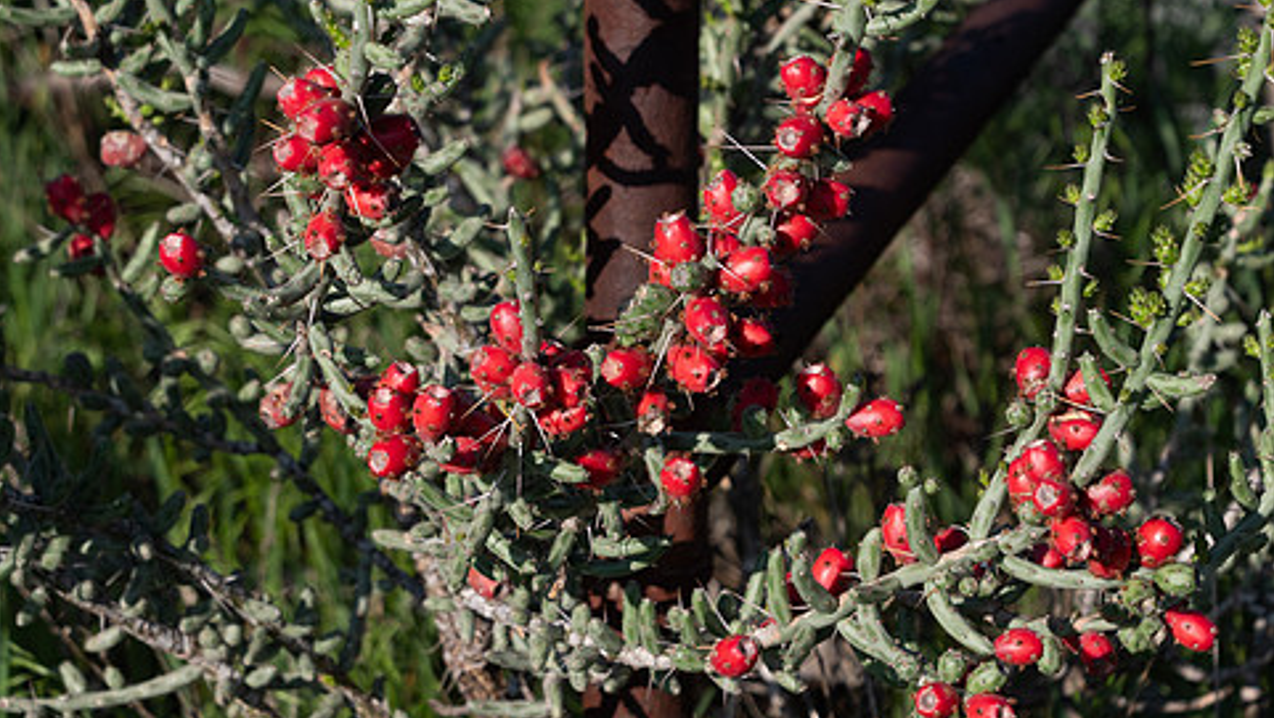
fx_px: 4596
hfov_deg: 15.8
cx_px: 640
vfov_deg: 8.9
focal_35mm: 136
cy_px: 392
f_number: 5.6
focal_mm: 50
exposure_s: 1/1000
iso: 200
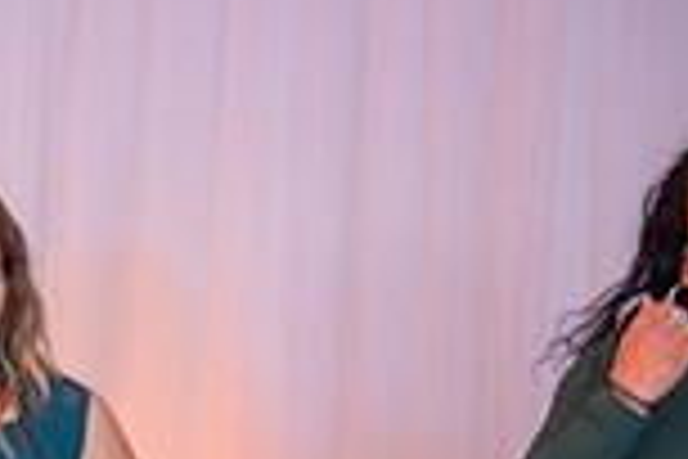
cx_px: -504
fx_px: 3765
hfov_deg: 9.9
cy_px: 727
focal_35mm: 197
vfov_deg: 6.9
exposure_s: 1/160
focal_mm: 52
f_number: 2.8
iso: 1000
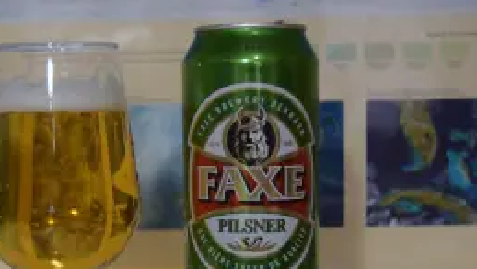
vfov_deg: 14.2
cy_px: 187
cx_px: 149
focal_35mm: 85
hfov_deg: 24.9
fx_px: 1073
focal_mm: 35
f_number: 4.5
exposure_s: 1/60
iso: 560
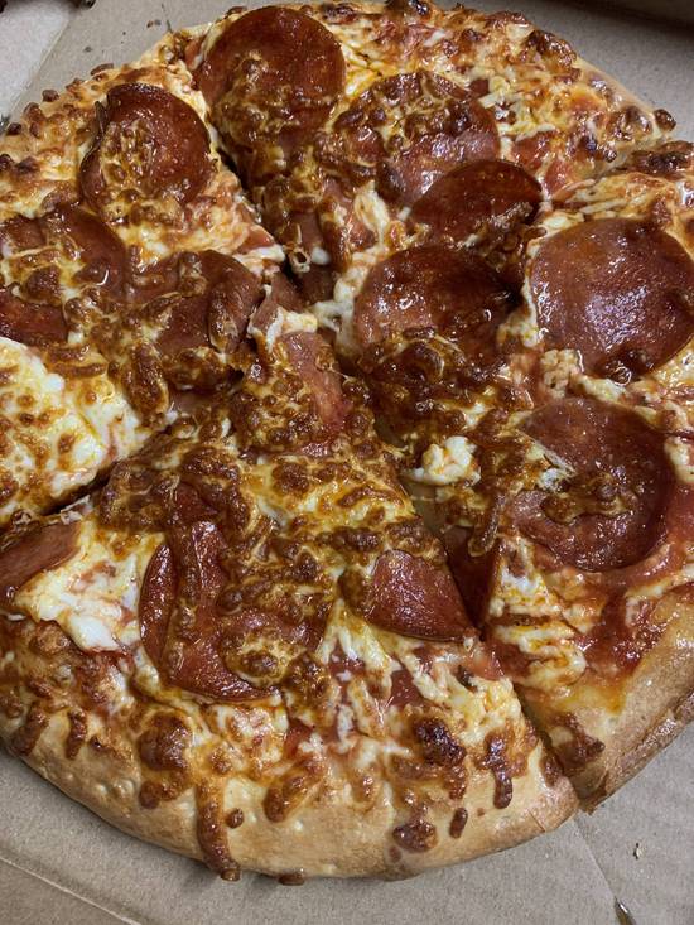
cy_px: 462
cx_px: 347
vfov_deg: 67.3
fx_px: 695
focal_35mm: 26
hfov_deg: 53.1
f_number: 1.8
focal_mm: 4.25
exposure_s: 1/60
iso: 250
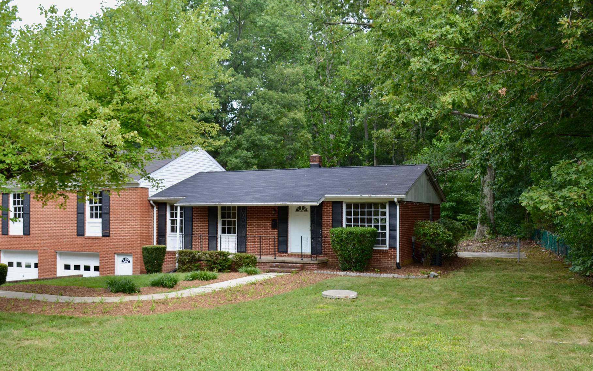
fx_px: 614
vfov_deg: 33.6
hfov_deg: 51.4
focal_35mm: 38
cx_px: 261
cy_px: 194
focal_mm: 22
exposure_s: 1/125
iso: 100
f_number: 5.6
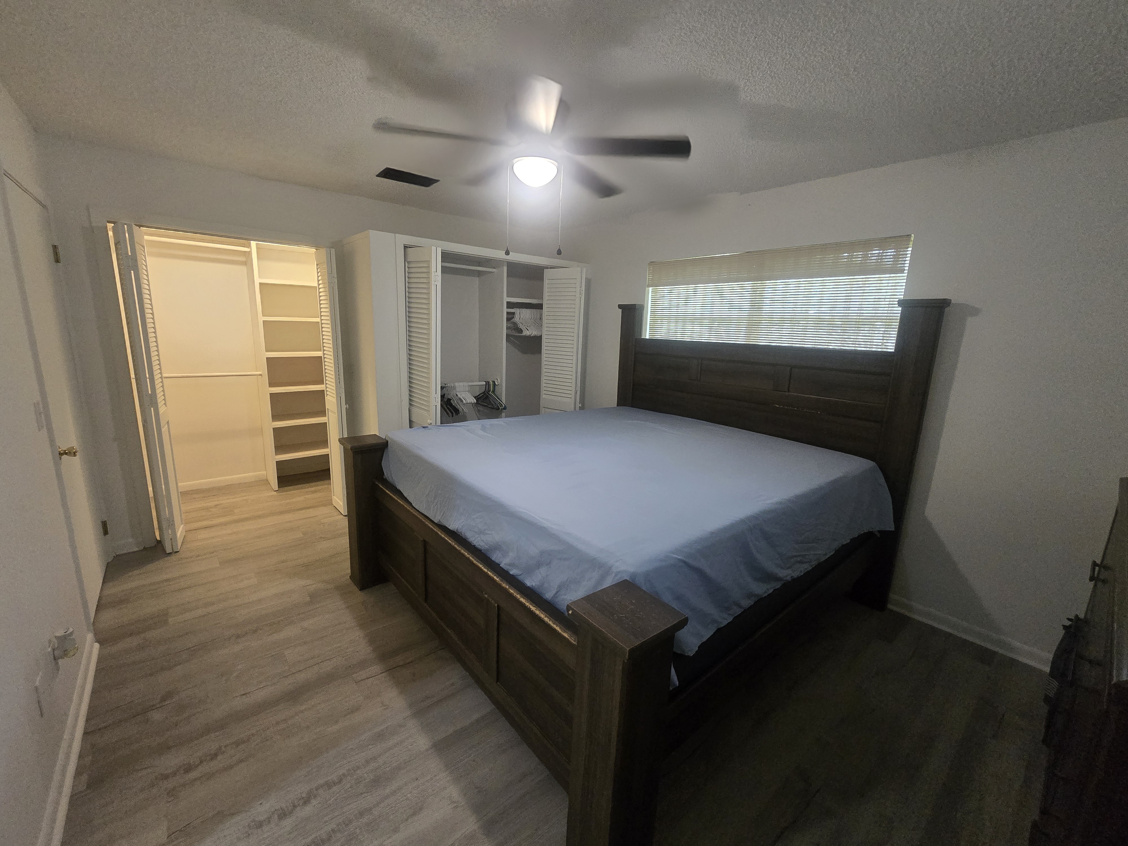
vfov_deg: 89.9
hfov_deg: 106.2
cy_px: 423
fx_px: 424
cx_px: 564
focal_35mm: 13
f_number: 2.2
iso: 640
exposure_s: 1/60
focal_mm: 2.2
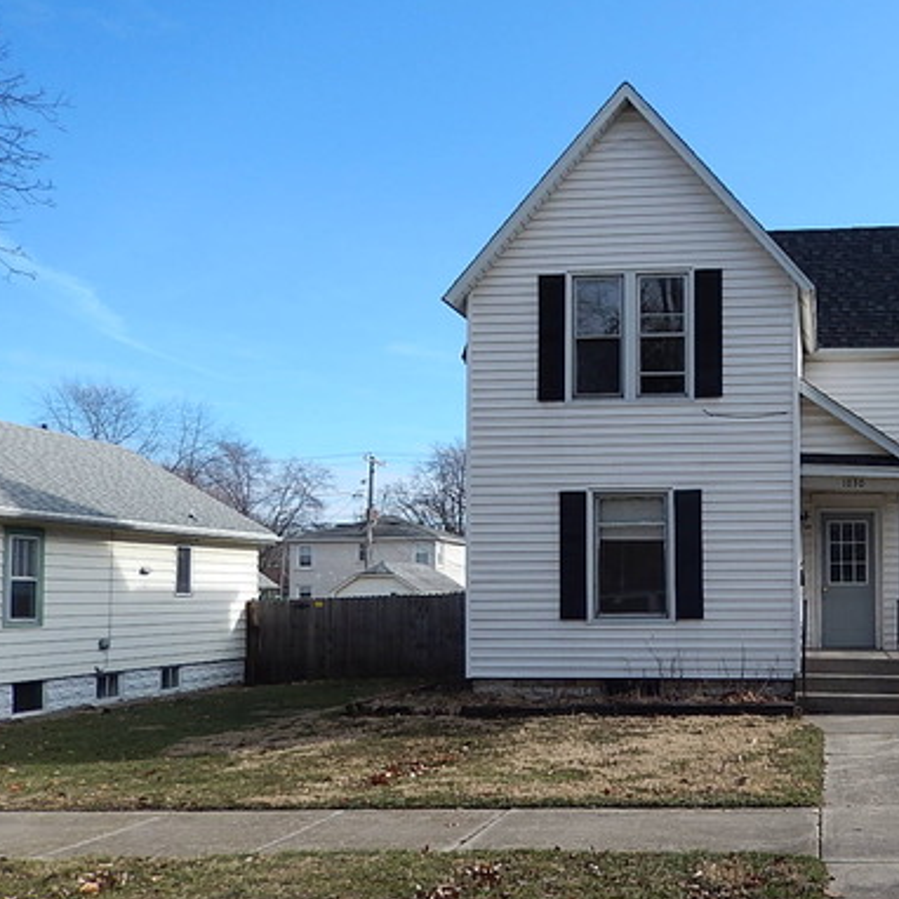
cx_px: 718
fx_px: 1087
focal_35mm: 37
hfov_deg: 42.9
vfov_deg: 44.6
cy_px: 553
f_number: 3.4
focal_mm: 4.5
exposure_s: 1/1000
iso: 125
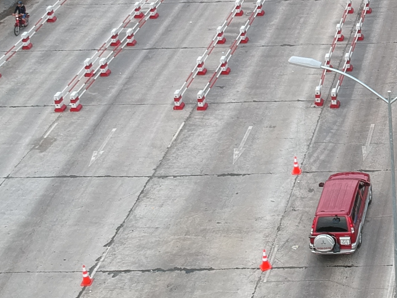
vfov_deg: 16.7
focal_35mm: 86
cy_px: -18
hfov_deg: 20.8
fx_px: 986
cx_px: 512
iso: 100
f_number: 2.6
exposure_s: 1/120
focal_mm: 4.49
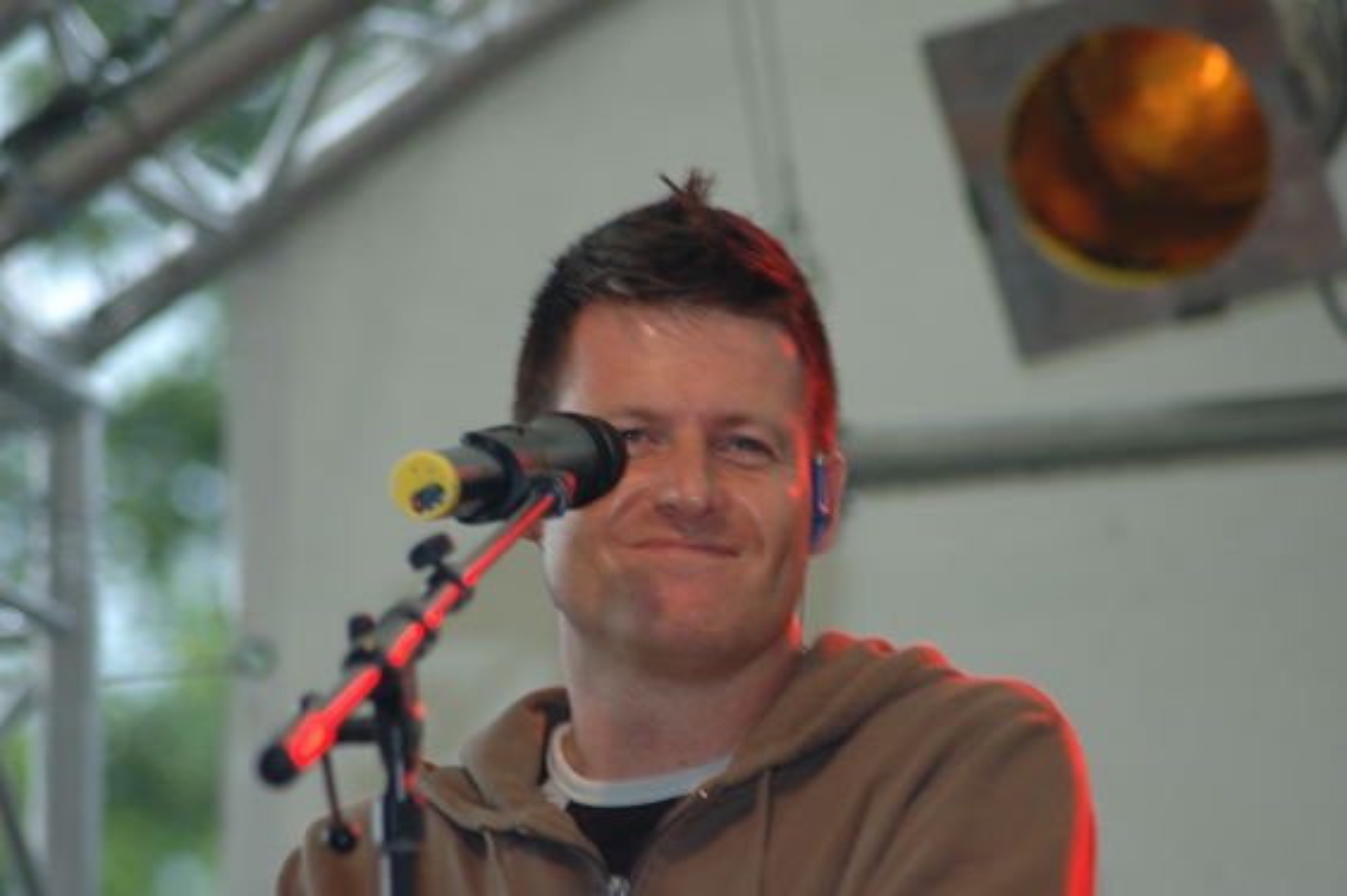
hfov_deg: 7.2
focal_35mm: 285
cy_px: 448
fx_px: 10654
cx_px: 674
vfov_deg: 4.8
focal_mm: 190
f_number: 4.8
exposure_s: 1/60
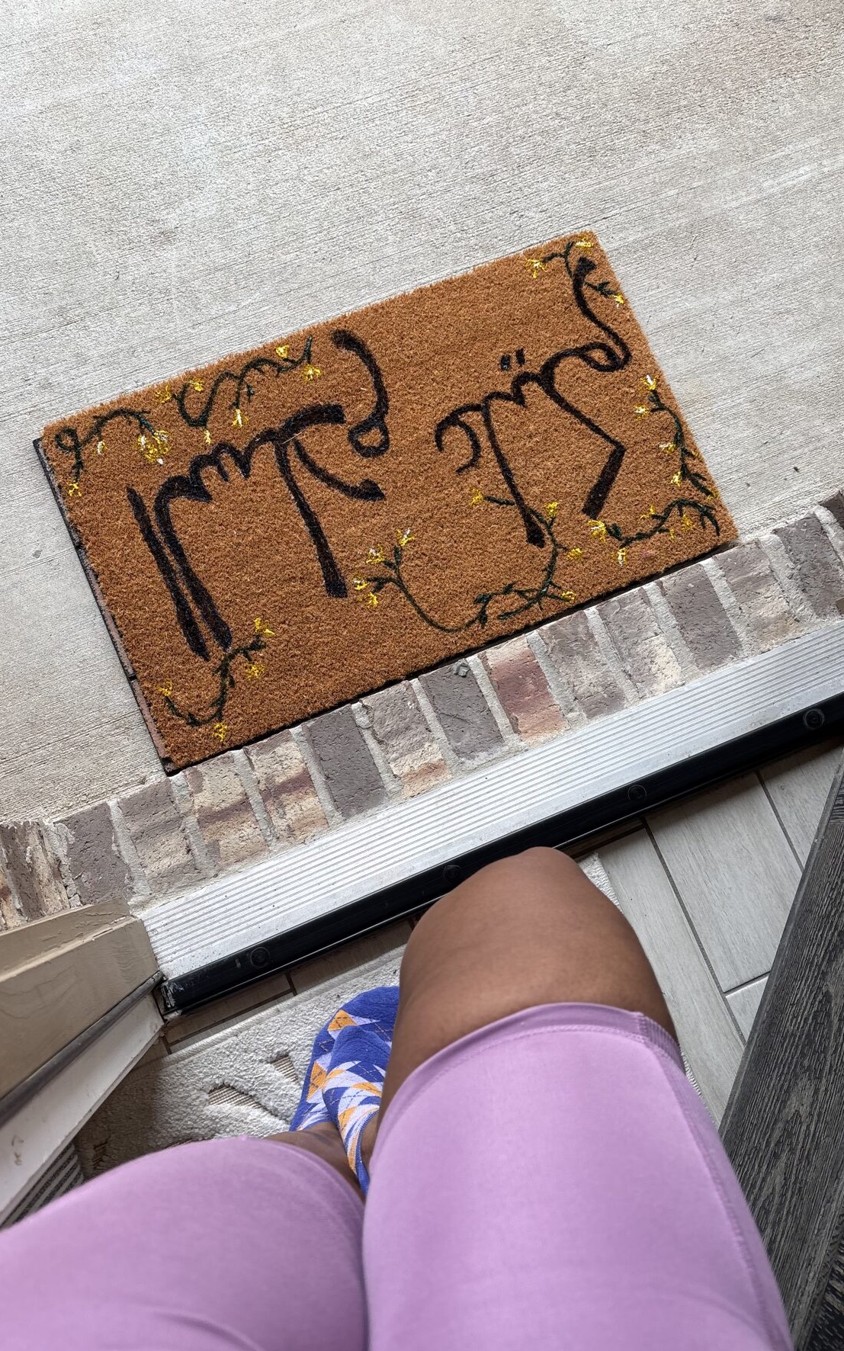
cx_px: 407
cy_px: 681
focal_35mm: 28
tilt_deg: -80.1
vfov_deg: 66.5
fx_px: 1031
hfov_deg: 44.5
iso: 40
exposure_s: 1/121
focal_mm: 5.96
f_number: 1.6
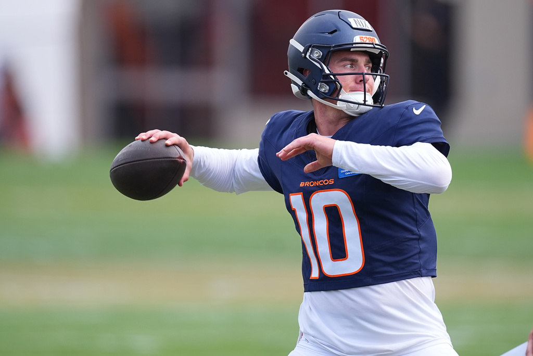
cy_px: 178
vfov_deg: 1.5
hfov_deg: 2.3
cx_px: 266
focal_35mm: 900
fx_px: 13332
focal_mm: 600
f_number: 4
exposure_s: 1/1600
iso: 400
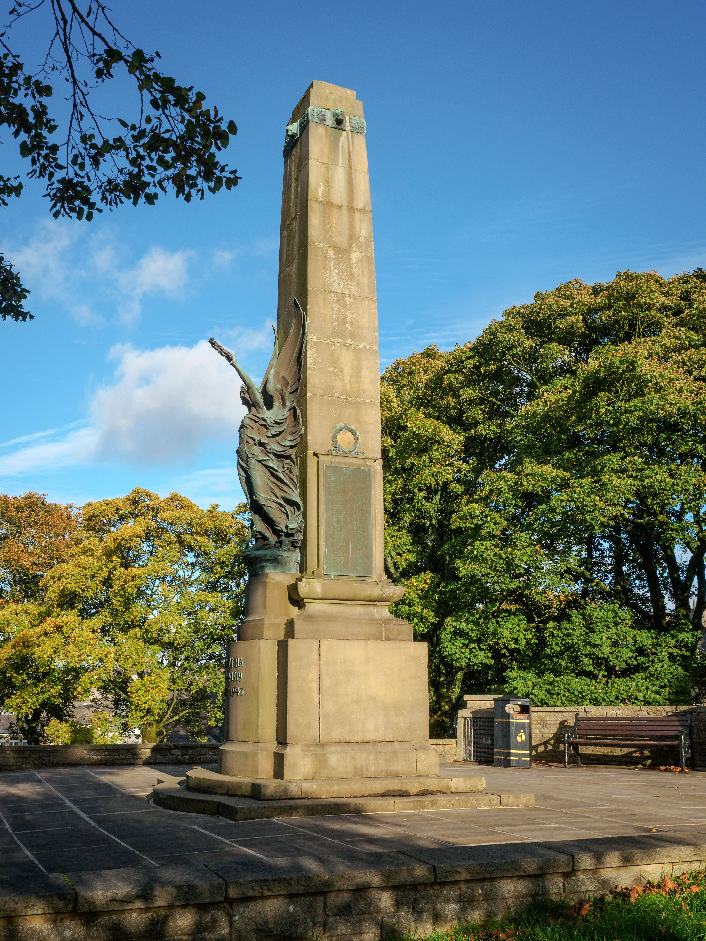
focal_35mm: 34
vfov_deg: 54.0
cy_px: 470
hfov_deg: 41.8
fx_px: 925
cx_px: 353
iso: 400
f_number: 6.3
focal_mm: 17
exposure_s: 1/2000
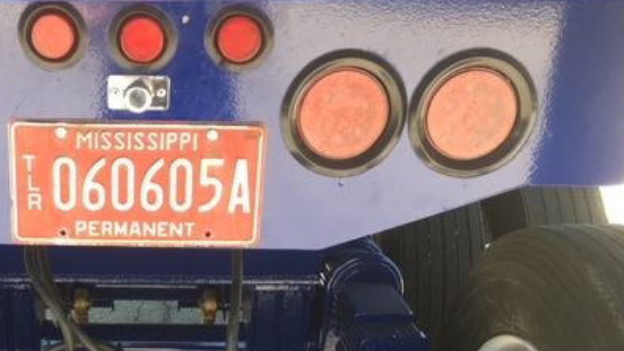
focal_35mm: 51
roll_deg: +1.3
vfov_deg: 23.0
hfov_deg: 39.3
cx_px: 140
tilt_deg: -19.2
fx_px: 844
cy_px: 310
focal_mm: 4.15
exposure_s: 1/120
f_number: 2.2
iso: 32
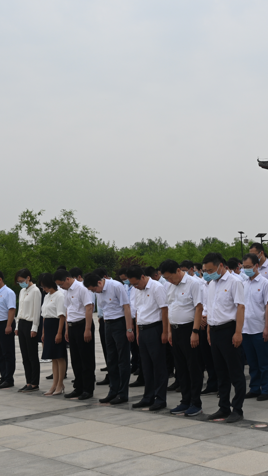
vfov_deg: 35.0
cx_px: 258
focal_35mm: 60
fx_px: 756
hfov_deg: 19.6
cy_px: 239
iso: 100
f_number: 7.1
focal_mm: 25
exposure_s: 1/400
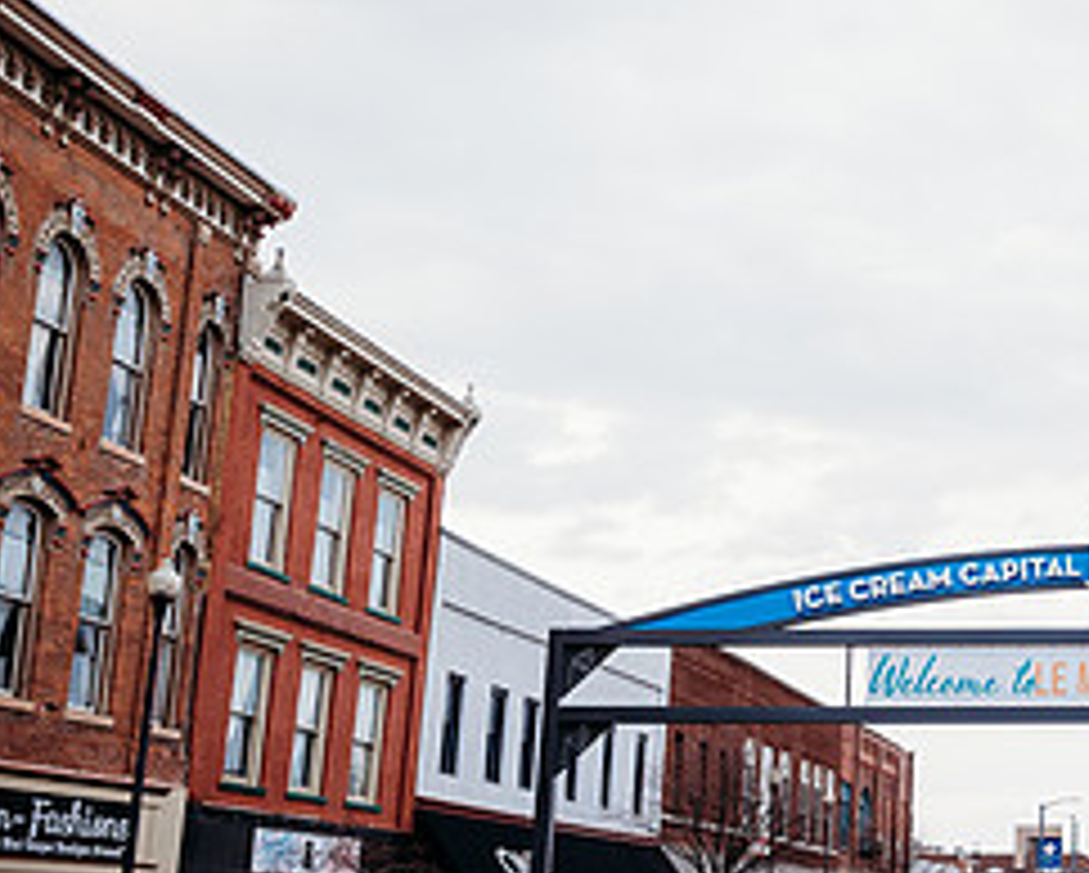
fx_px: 1742
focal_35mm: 54
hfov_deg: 29.8
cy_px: 578
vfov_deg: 28.0
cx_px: 1300
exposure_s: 1/160
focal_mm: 24
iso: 160
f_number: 3.2
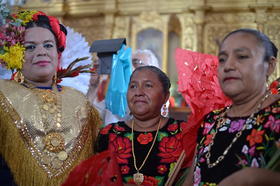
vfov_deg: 29.9
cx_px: 140
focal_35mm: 45
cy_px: 93
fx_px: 350
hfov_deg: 43.6
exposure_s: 1/60
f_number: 1.4
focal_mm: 30
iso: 400
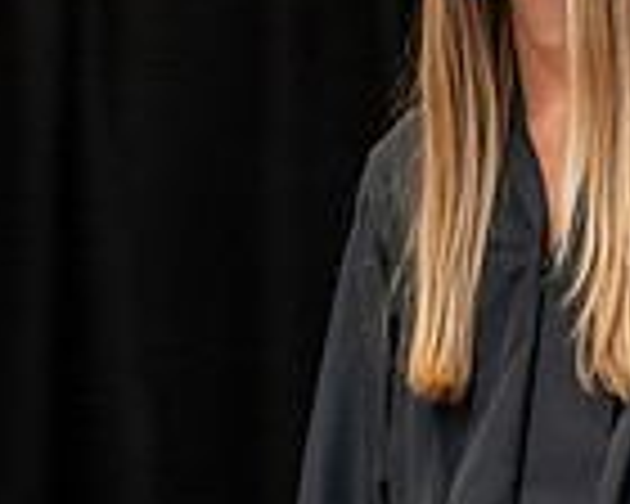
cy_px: 236
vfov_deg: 3.6
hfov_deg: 4.5
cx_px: 549
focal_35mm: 428
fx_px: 7980
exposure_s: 1/200
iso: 1600
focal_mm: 110
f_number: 3.5
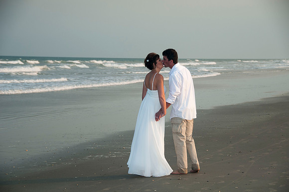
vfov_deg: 11.9
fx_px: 918
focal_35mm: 114
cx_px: 144
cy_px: 96
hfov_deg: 17.9
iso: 100
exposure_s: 1/250
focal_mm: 75
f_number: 5.6
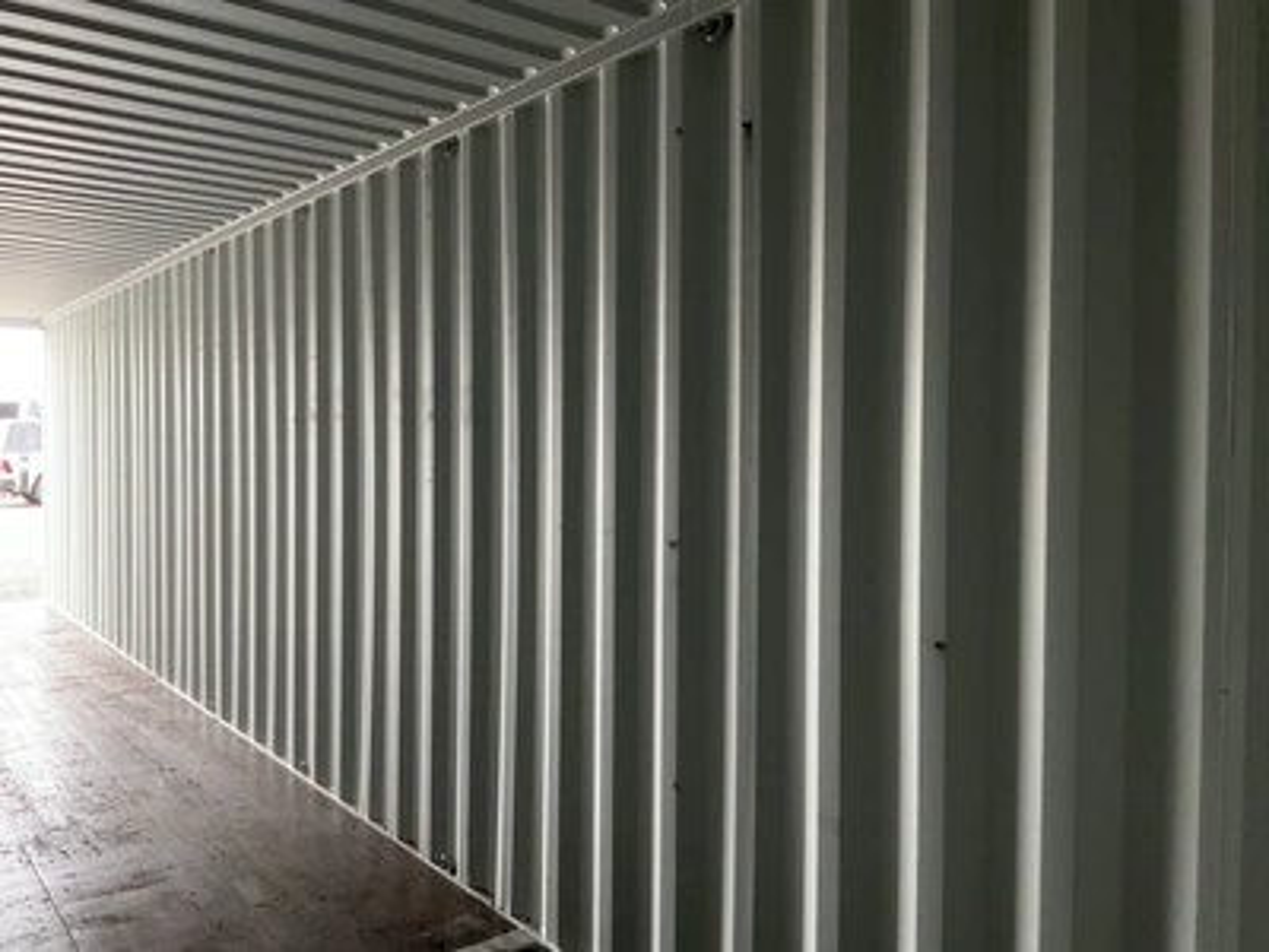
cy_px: 476
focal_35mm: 29
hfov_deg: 61.7
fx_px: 1063
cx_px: 634
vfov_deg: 48.2
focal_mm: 3
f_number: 1.8
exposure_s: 1/46
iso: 320
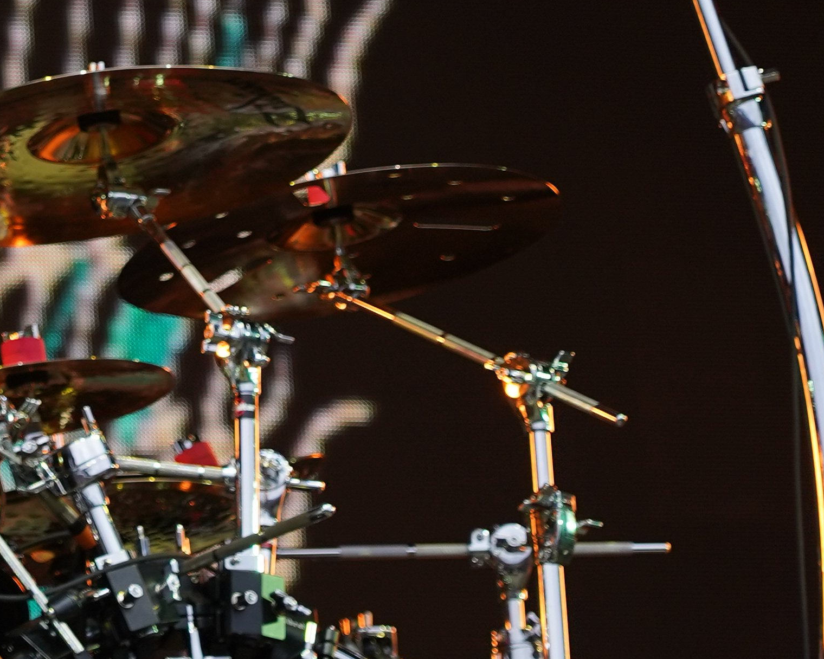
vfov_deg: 4.0
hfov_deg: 4.9
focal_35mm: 389
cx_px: -556
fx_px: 9487
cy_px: 80
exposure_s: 1/125
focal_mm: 105
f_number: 4
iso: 250
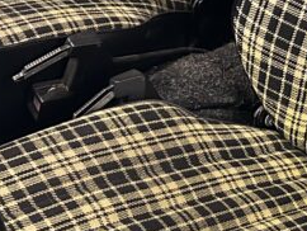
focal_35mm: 110
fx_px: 977
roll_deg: -1.9
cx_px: 428
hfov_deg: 16.6
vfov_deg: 13.4
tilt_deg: -40.4
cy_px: 34
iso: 400
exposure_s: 1/50
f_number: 1.5
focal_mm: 5.7
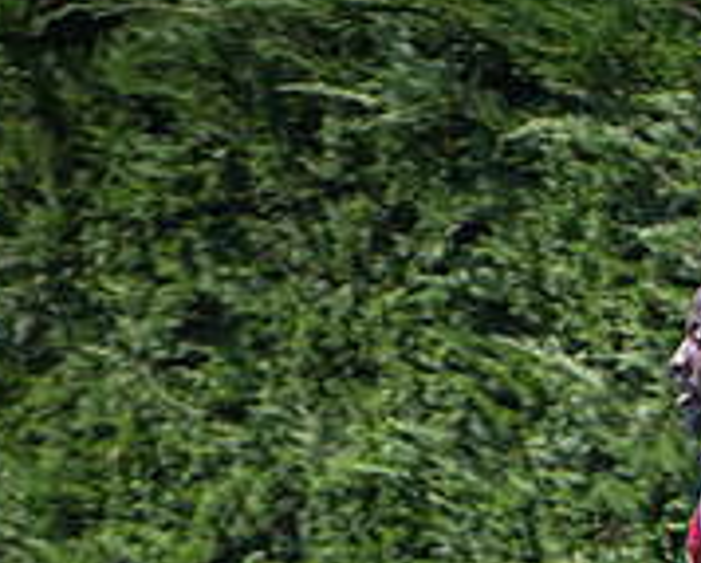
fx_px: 51038
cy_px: 922
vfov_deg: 0.6
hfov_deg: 0.8
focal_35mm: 2456
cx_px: -8
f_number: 4
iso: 400
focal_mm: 310
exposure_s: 1/1600
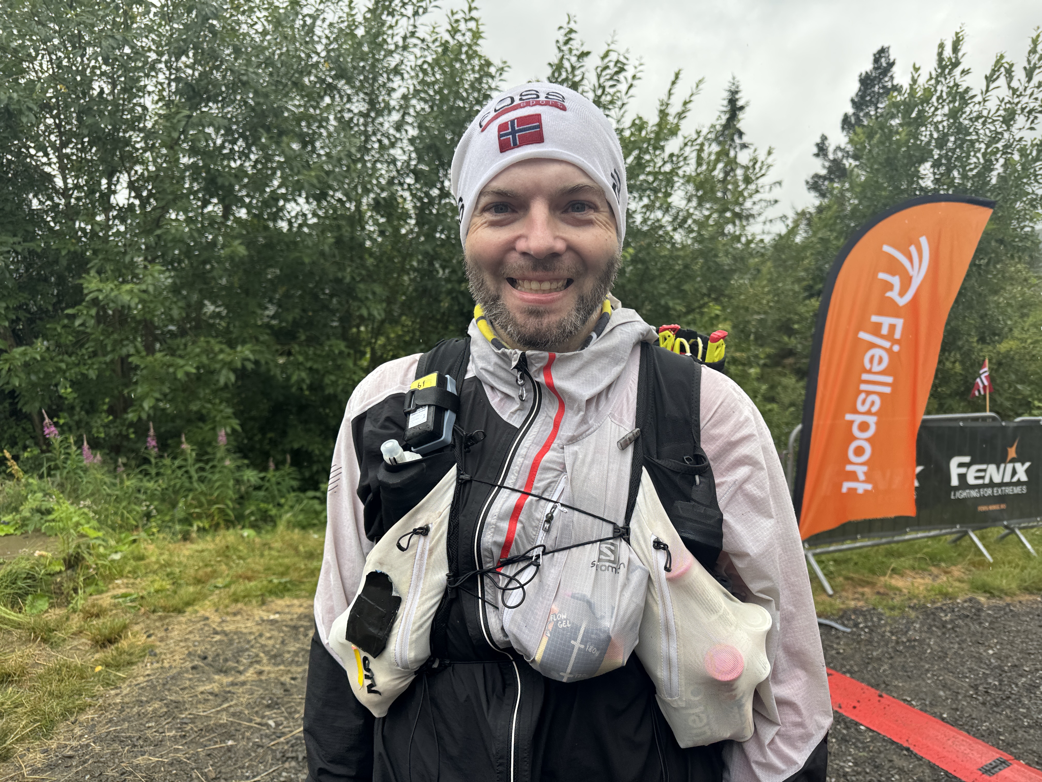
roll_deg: -1.1
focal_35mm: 24
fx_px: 722
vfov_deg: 56.8
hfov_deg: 71.6
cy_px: 391
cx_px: 521
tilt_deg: -6.2
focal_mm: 6.76
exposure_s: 1/442
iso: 80
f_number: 1.78
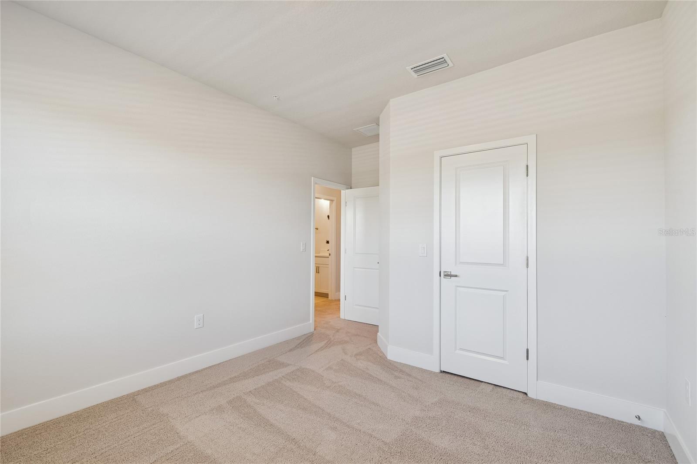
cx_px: 348
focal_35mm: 15
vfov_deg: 77.3
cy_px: 232
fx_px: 290
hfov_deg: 100.4
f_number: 7.1
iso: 100
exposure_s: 1/13
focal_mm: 10
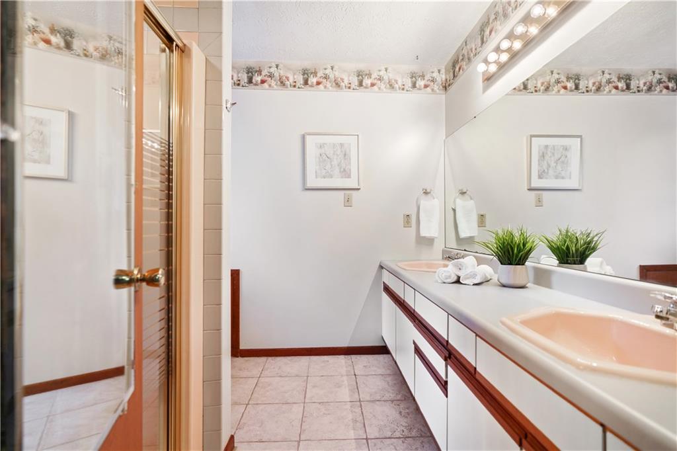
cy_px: 226
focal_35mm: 16
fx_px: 301
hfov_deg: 96.8
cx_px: 338
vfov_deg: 73.7
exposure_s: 1/30
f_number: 2.8
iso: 160
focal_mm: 16
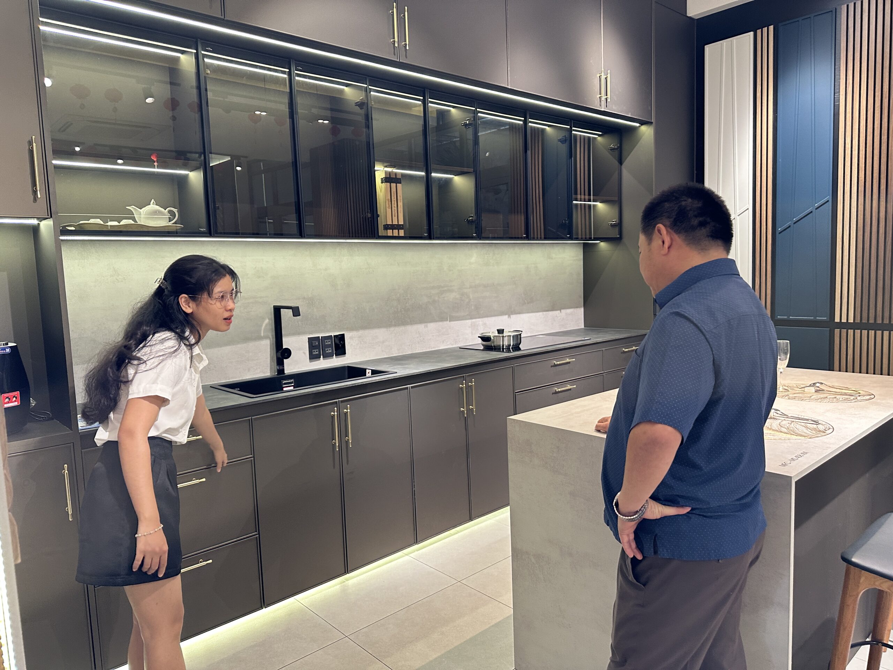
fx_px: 619
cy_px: 335
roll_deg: +0.9
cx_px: 446
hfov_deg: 71.6
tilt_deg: -4.2
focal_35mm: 24
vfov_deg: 56.8
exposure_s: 1/50
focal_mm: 6.86
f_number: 1.78
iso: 250
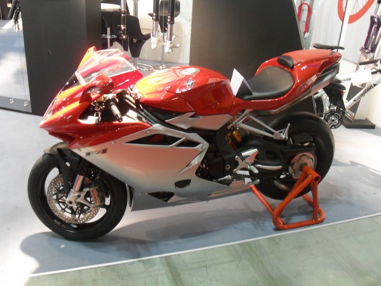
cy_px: 143
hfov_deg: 52.6
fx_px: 385
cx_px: 190
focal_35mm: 35
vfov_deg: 40.7
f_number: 2.8
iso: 200
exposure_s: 1/15
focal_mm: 6.2
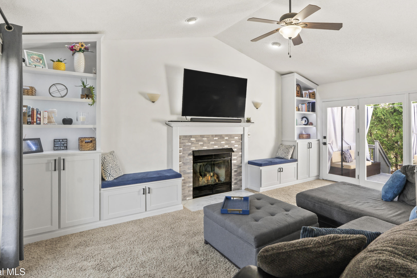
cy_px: 122
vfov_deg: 64.3
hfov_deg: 86.8
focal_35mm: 19
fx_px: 220
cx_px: 224
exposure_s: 1/10
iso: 400
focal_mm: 16
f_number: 8
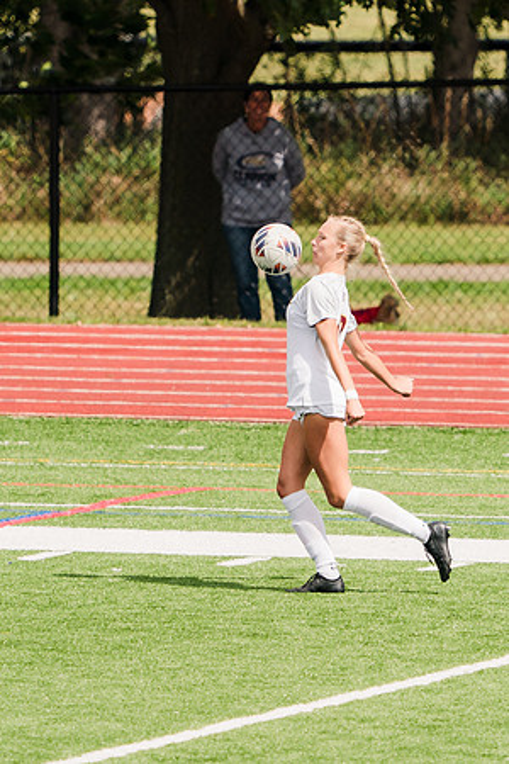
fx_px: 17474
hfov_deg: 1.7
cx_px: 286
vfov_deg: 2.5
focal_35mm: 824
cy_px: 279
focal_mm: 433
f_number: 6.3
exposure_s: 1/1600
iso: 320
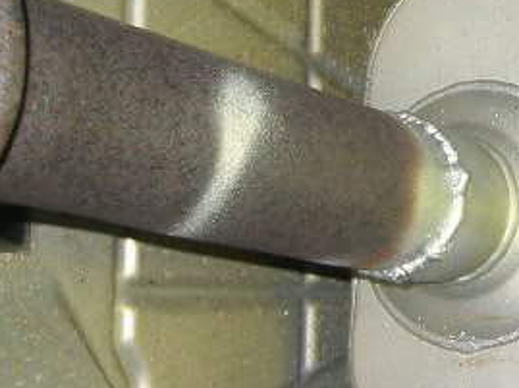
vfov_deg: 18.2
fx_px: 1213
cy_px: 207
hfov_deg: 22.4
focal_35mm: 81
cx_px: 614
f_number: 2.8
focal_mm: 5.6
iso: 100
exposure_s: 1/60
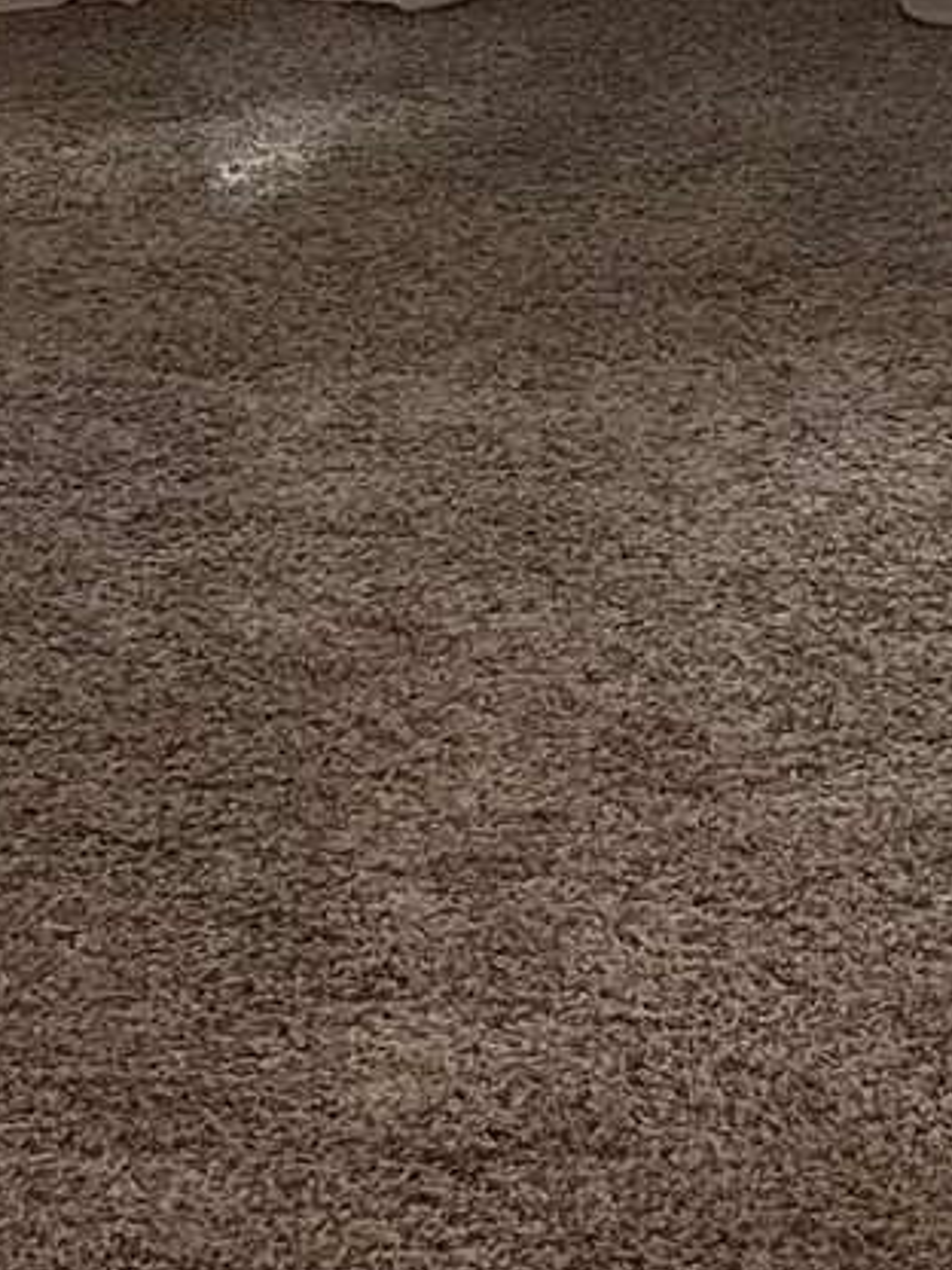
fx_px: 4877
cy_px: -345
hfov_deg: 11.1
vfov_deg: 14.3
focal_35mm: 133
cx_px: 351
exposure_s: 1/120
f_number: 1.78
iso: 160
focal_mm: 6.86
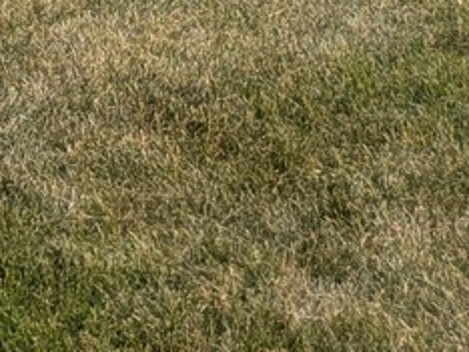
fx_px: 1994
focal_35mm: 147
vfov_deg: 8.6
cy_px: -648
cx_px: -321
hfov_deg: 12.5
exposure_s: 1/2262
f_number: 1.85
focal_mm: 6.81
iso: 49
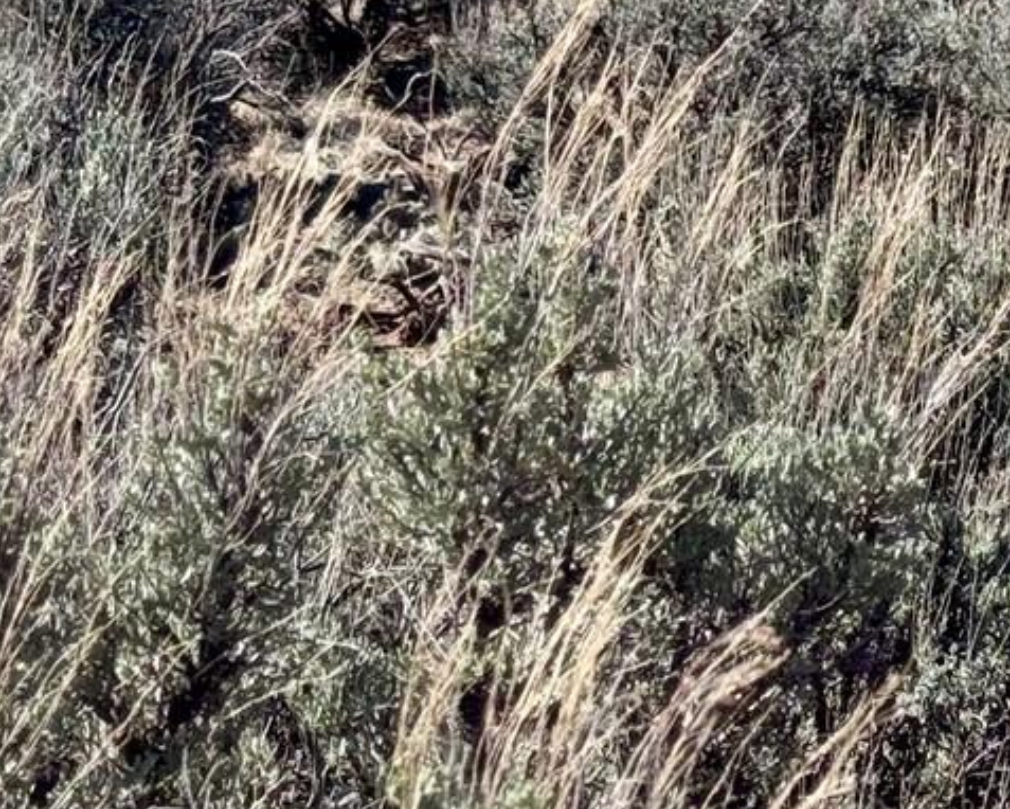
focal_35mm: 157
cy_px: -136
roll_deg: +0.0
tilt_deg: -4.8
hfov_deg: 12.0
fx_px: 4695
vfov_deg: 9.7
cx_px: 1243
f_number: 1.78
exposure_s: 1/4608
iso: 64
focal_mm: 6.76
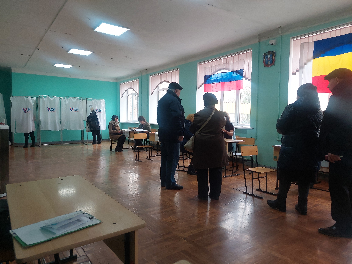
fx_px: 244
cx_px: 176
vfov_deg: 56.8
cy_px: 132
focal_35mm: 24
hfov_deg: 71.6
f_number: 1.8
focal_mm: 5.23
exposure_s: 1/120
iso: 125
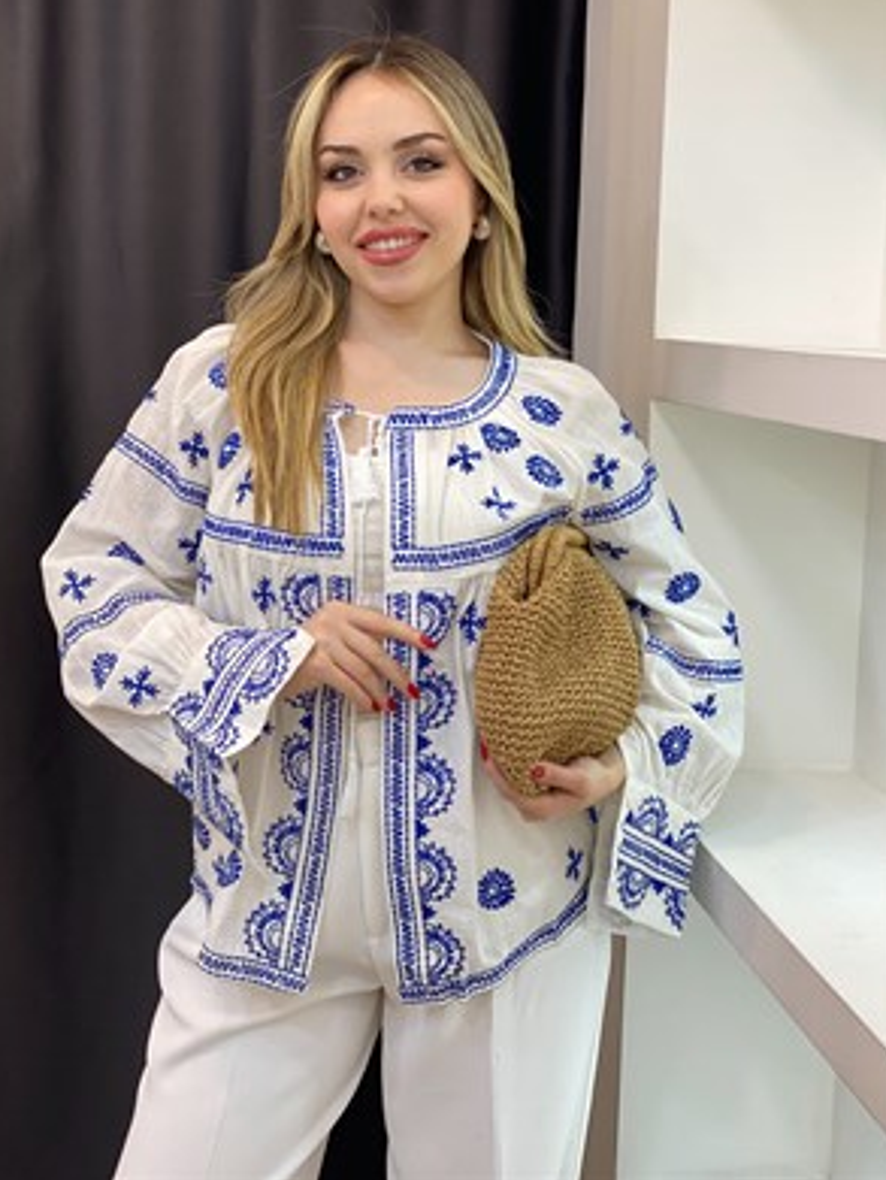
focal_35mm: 55
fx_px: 1875
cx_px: 429
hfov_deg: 26.6
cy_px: 558
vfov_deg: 34.9
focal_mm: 6
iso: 100
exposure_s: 1/100
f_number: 2
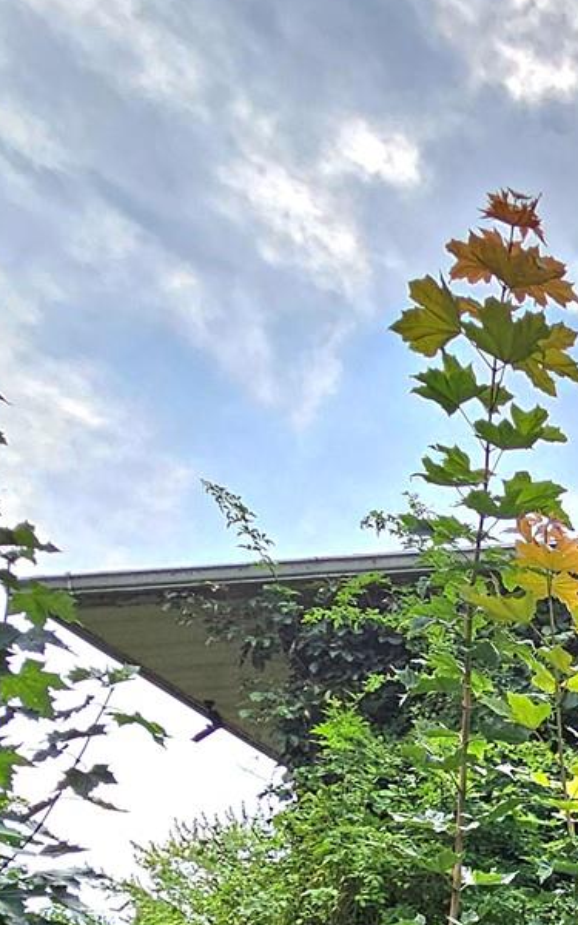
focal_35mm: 47
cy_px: 1062
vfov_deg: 35.3
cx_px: 920
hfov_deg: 21.7
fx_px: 1185
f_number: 2.2
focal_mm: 2.2
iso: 50
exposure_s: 1/1429
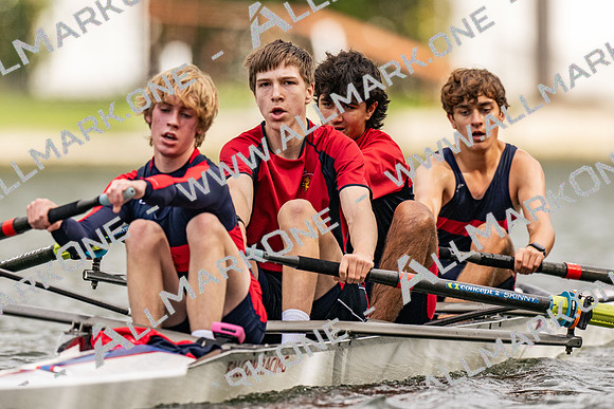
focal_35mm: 900
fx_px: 15361
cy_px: 204
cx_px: 307
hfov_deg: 2.3
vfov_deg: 1.5
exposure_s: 1/2500
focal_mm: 600
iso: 360
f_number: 4
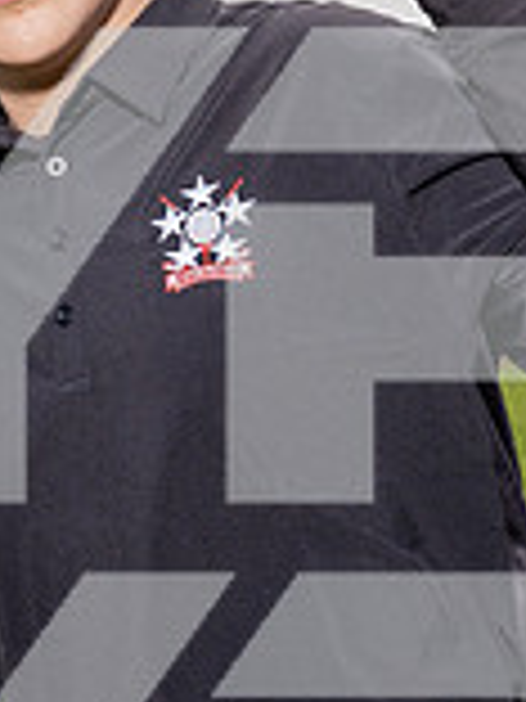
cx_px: 139
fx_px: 2897
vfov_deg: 13.8
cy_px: 268
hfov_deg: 10.4
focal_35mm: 143
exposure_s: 1/250
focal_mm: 40
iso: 100
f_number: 7.1
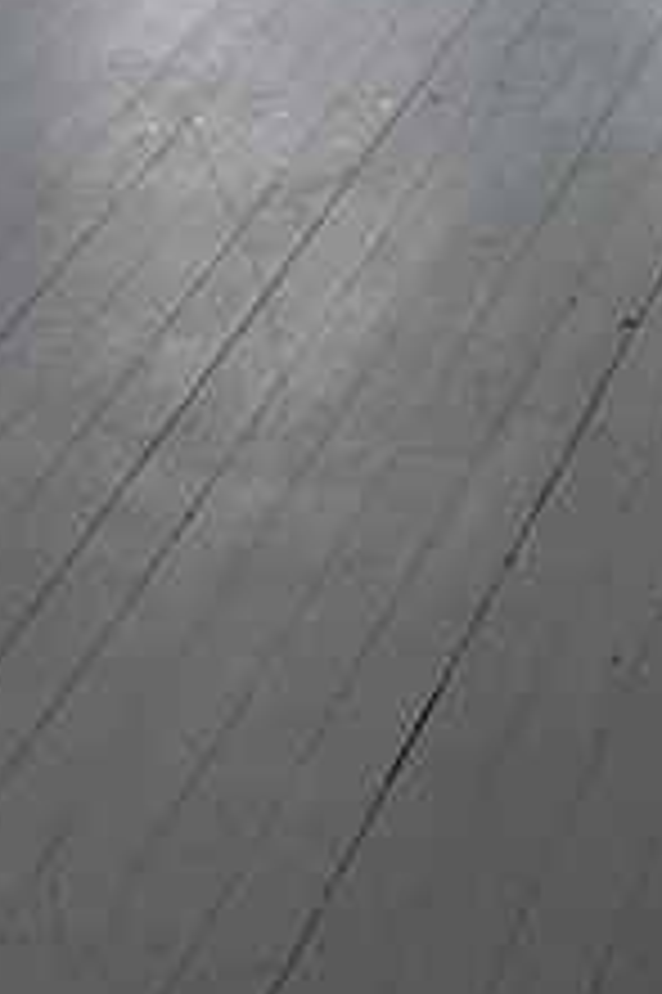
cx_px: 779
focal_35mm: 117
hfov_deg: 11.5
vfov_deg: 14.4
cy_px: -1016
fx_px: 3232
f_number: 1.8
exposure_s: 1/180
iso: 50
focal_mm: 5.4
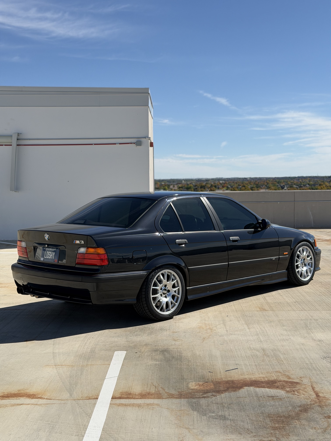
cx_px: 166
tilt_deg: -4.0
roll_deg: +0.7
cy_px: 220
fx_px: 612
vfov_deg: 39.7
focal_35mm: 48
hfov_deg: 30.3
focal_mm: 6.76
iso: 80
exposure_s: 1/6024
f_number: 1.78
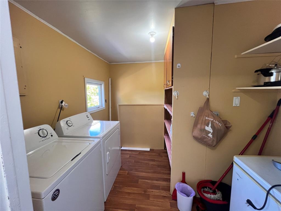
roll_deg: +1.4
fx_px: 106
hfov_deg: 106.2
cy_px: 106
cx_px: 140
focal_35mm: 13
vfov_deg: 89.9
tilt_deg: -6.6
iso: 200
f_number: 1.8
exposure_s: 1/60
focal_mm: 1.57
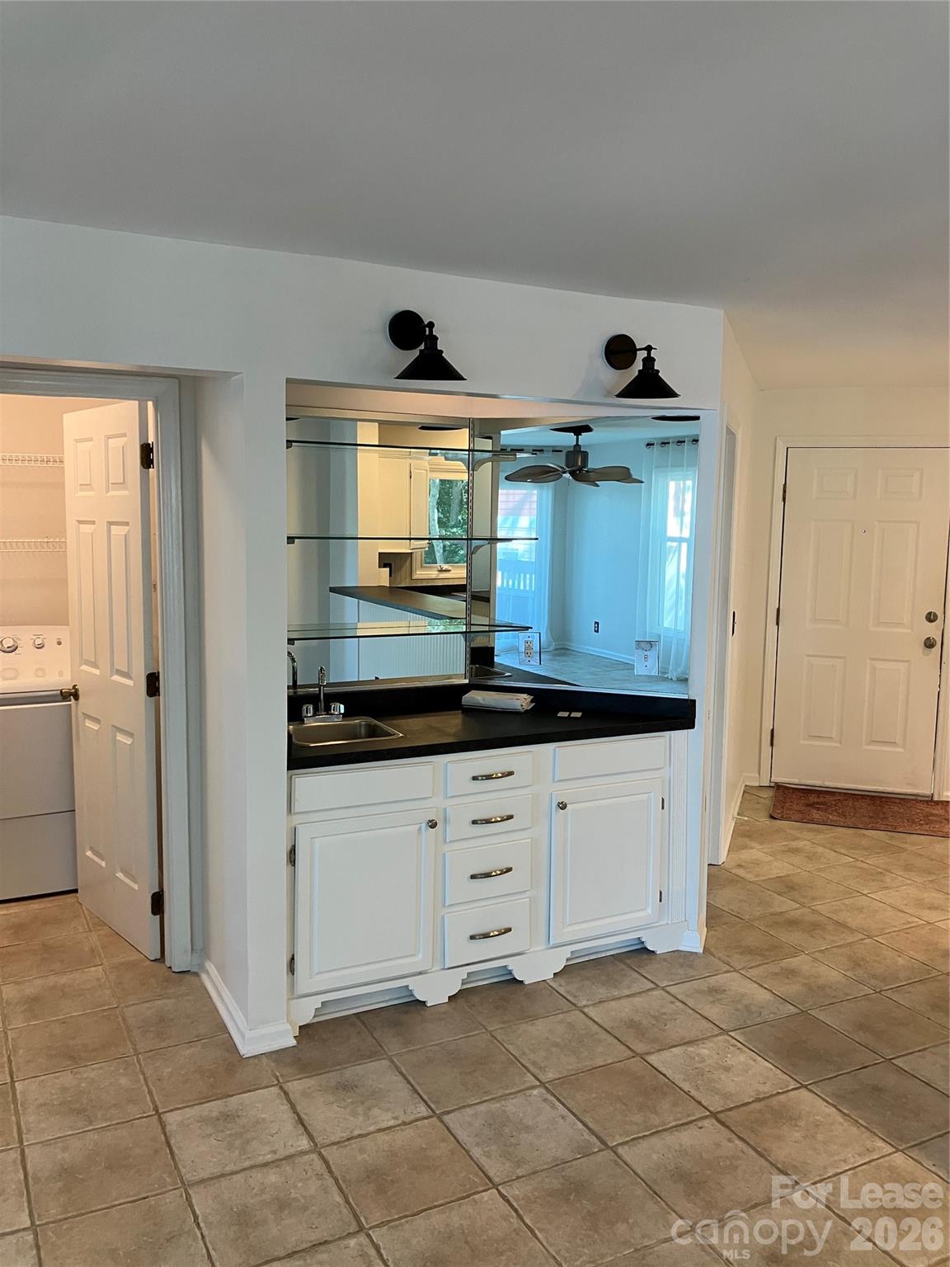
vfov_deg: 63.4
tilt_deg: -3.9
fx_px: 1025
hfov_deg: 49.7
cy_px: 634
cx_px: 475
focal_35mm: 28
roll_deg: -0.7
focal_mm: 3.99
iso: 100
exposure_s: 1/60
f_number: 1.8
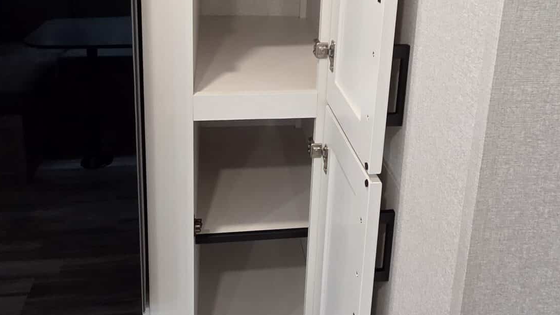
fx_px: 490
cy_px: 24
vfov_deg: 33.5
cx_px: 279
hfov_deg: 59.5
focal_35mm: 33
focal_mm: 2.2
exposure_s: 1/60
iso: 320
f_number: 2.2
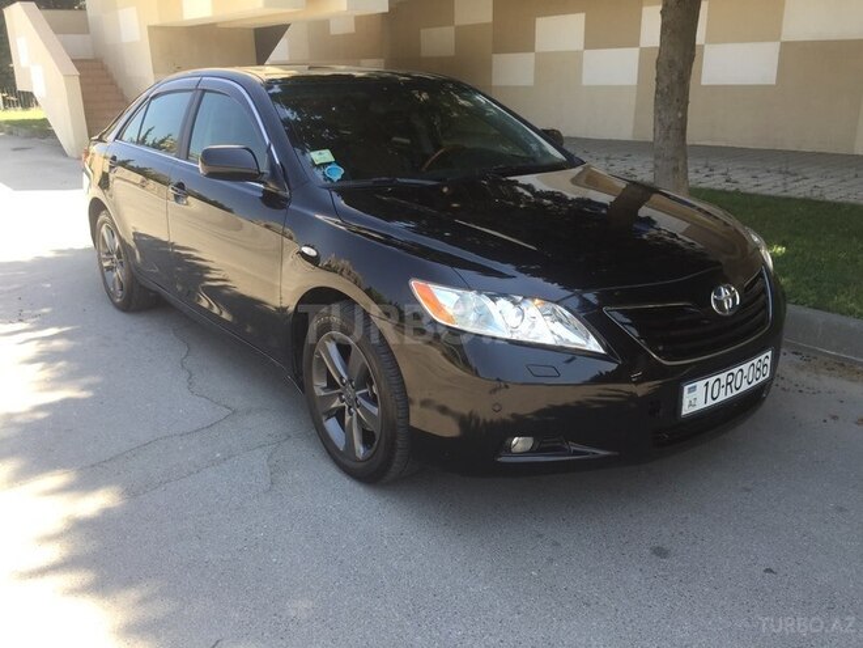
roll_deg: -0.3
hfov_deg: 61.7
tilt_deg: -18.7
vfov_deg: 48.2
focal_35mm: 29
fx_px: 723
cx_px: 432
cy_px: 324
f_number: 2.2
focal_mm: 4.15
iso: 32
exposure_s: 1/286
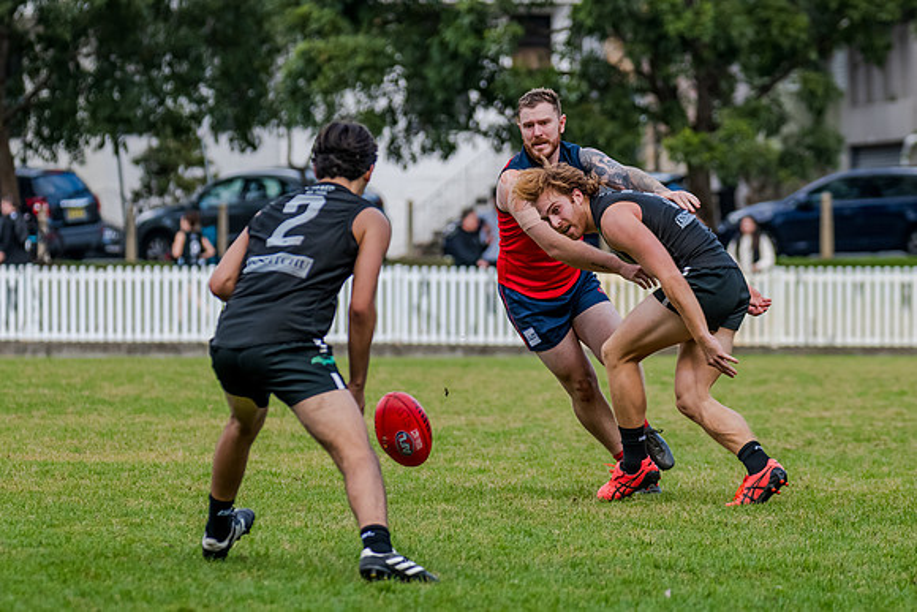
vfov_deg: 4.6
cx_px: 571
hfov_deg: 6.9
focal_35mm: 298
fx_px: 7581
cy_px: 225
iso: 800
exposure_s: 1/1600
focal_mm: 210
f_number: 5
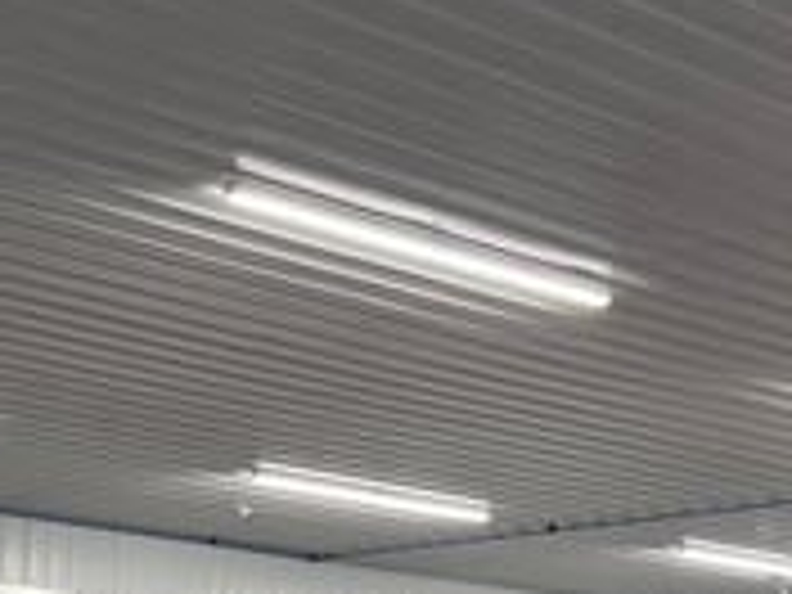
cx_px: -72
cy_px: 878
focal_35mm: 105
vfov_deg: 13.3
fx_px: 2402
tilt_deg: -0.9
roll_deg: -1.7
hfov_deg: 18.1
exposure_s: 1/120
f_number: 1.78
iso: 160
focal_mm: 6.76
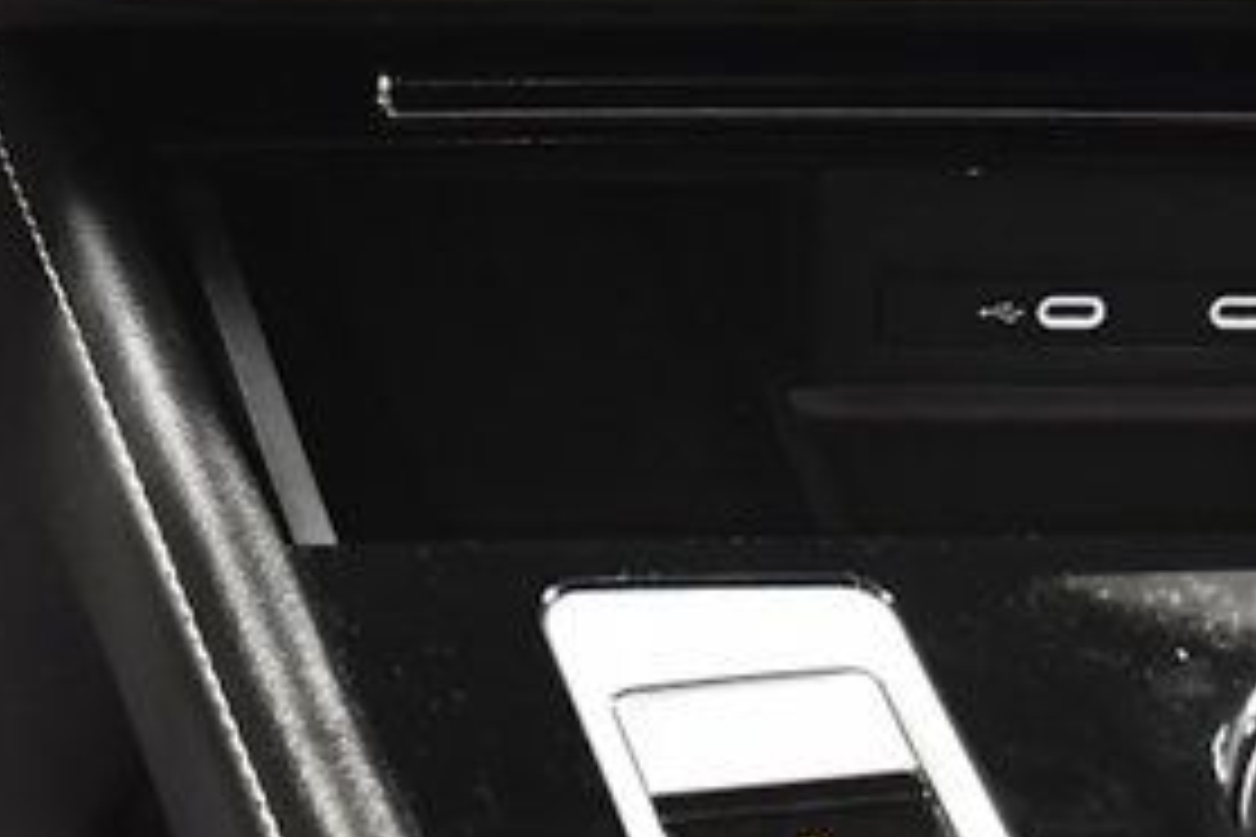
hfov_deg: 14.2
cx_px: 41
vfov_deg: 9.2
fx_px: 4989
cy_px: -623
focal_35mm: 143
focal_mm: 26
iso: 2500
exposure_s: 1/50
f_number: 4.5
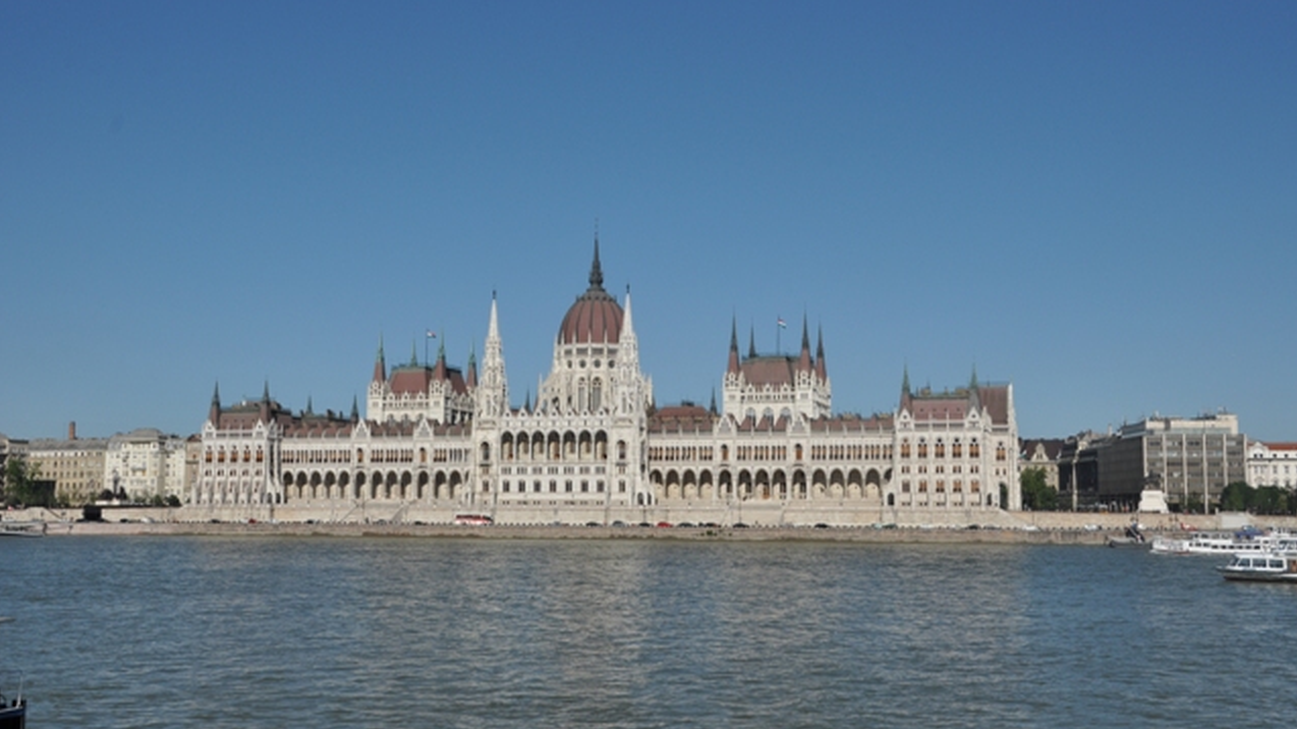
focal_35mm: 41
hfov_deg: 49.4
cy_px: 366
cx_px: 647
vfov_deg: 29.0
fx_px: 1410
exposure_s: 1/500
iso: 200
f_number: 11
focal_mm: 26
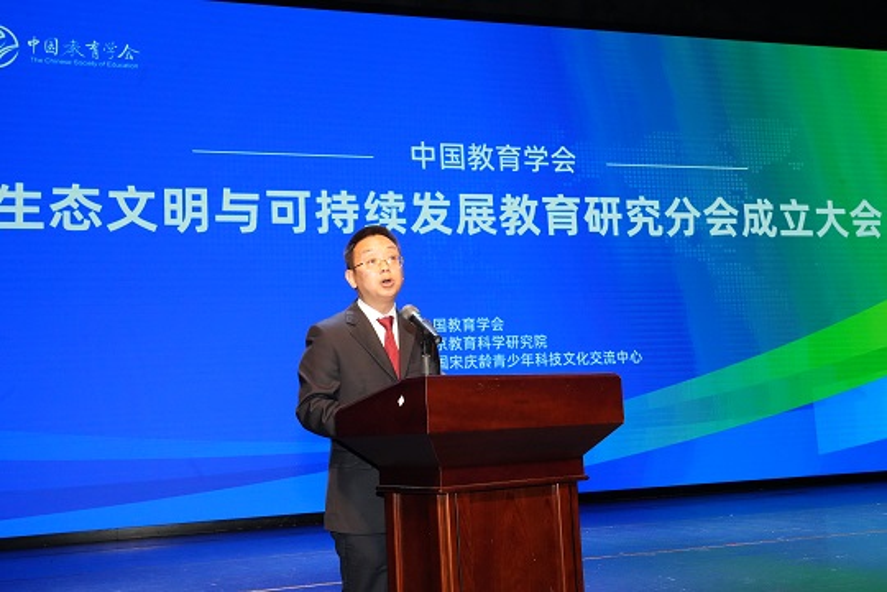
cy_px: 296
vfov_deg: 34.2
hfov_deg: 49.6
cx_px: 444
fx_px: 961
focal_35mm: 39
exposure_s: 1/250
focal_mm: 39
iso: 6400
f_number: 11
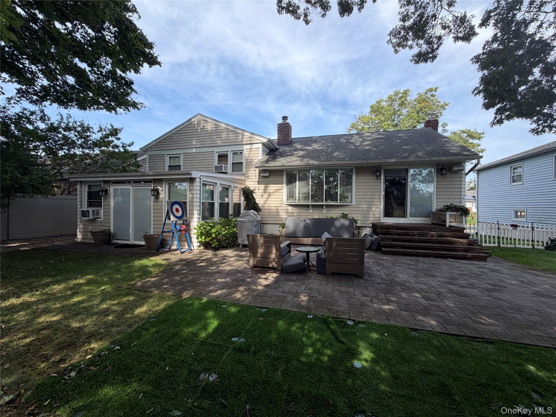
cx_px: 278
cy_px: 208
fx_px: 225
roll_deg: +0.4
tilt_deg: +0.8
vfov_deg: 85.7
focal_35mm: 14
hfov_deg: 102.1
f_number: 2.2
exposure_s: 1/631
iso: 40
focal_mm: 2.22
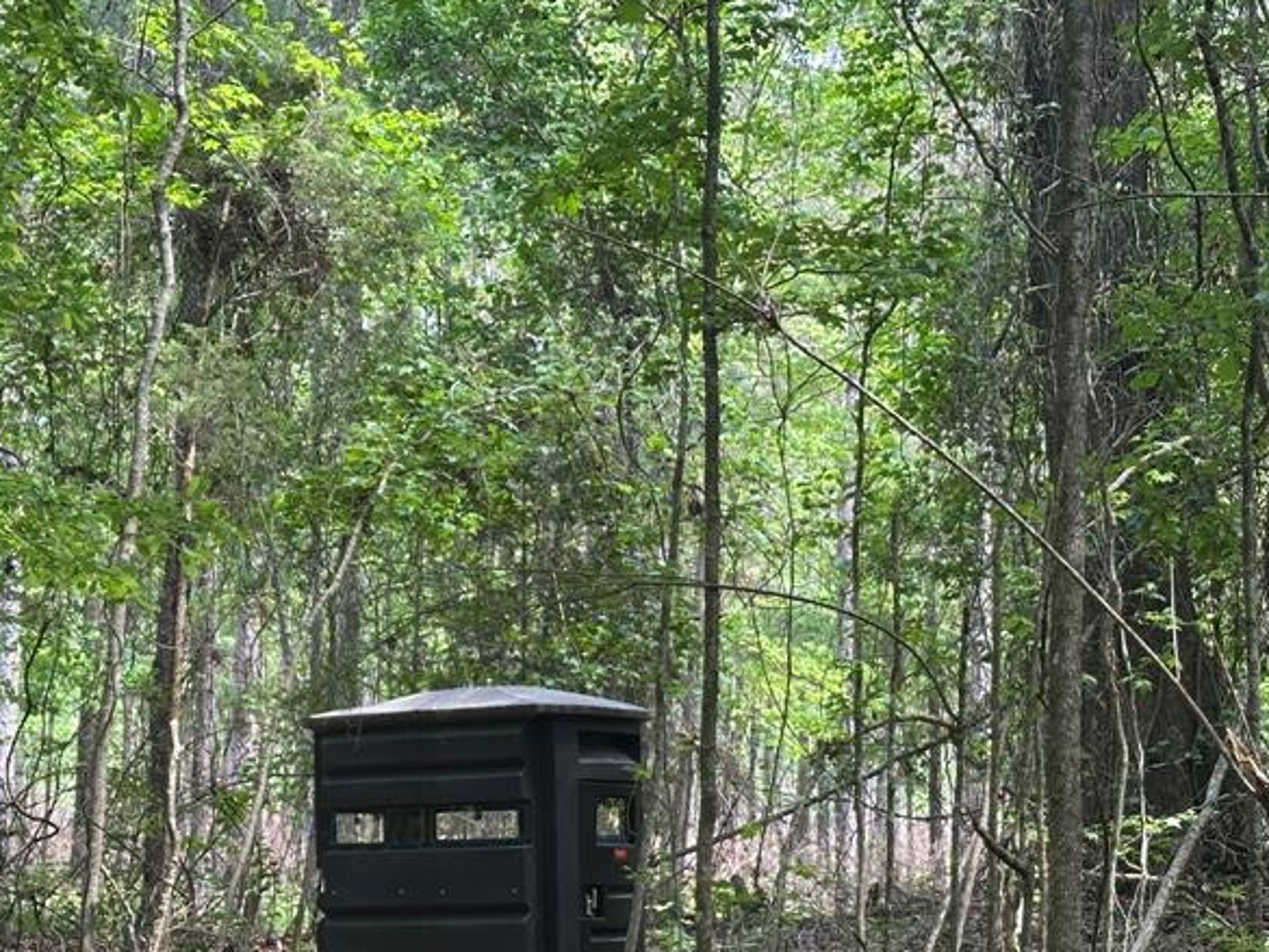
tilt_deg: +7.2
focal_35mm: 84
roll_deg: -0.9
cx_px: 557
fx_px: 3080
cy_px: 674
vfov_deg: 17.5
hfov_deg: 23.3
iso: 80
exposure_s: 1/153
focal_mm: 6.86
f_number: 1.78
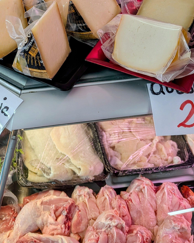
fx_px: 316
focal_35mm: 44
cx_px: 46
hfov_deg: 33.4
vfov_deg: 41.4
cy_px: 78
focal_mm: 4.53
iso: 47
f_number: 1.7
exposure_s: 1/100
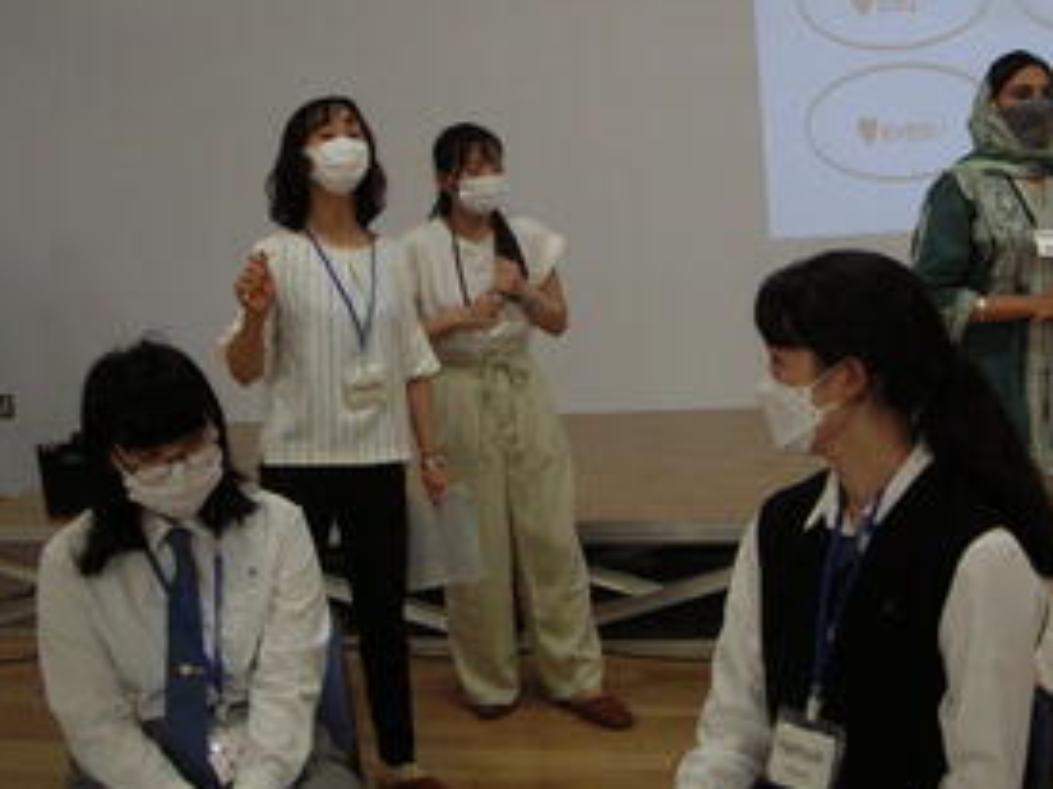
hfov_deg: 37.4
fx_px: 1551
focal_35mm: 51
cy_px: 314
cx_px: 632
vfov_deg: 28.5
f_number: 2.8
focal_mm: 5.8
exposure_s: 1/90
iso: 200
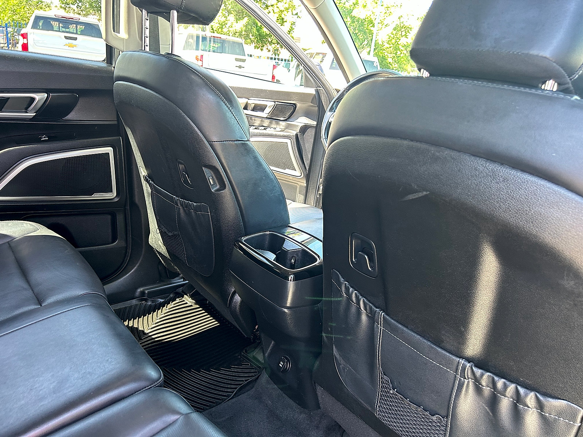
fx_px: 438
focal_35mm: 26
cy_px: 218
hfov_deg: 67.3
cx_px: 292
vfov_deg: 53.1
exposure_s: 1/67
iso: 125
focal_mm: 5.7
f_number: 1.5
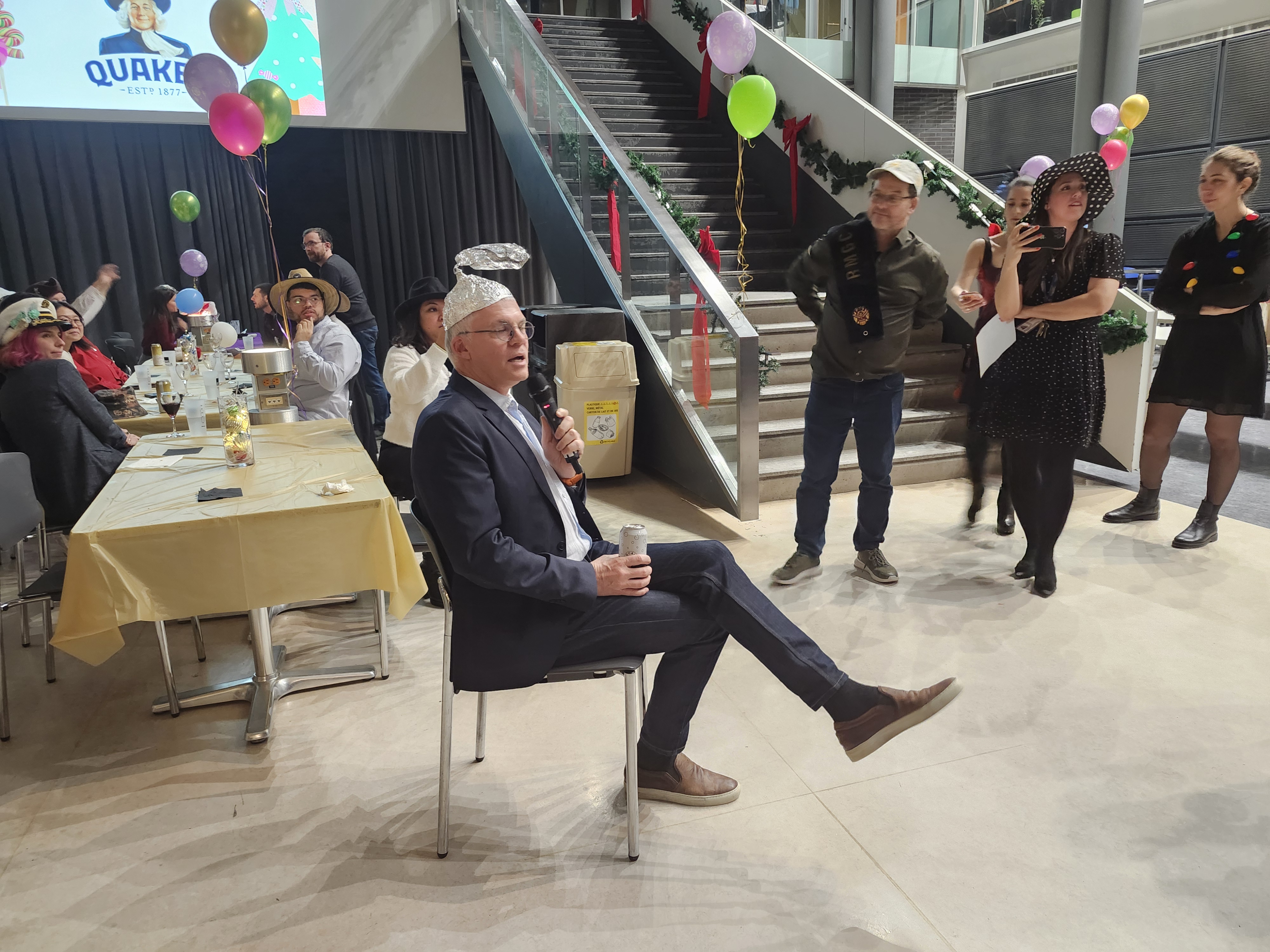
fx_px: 844
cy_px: 476
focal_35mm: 23
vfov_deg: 58.9
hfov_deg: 73.9
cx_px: 635
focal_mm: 5.54
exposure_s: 1/20
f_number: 1.8
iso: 1250
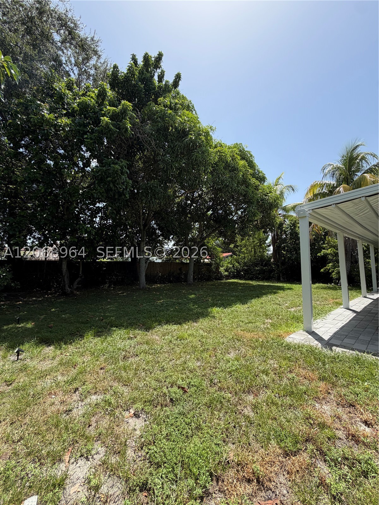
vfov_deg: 102.1
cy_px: 252
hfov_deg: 85.7
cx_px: 190
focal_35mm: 14
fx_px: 204
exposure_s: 1/770
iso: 32
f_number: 2.2
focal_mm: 2.22
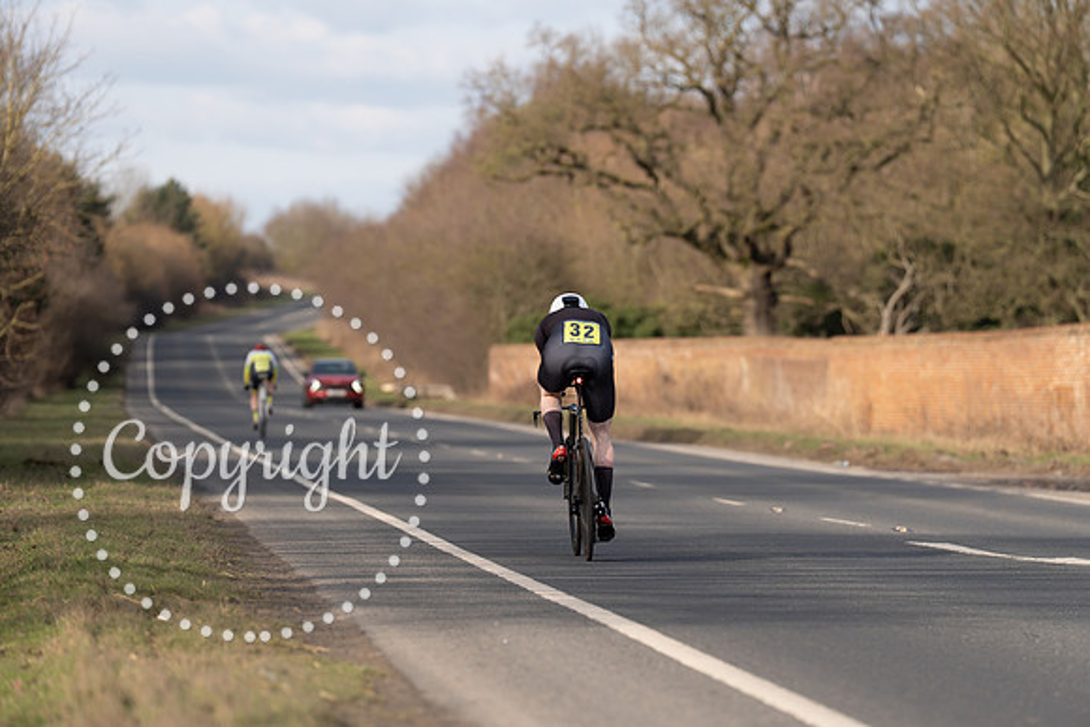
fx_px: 6057
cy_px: 364
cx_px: 545
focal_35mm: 200
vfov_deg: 6.9
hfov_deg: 10.3
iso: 125
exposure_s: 1/800
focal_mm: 200
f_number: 4
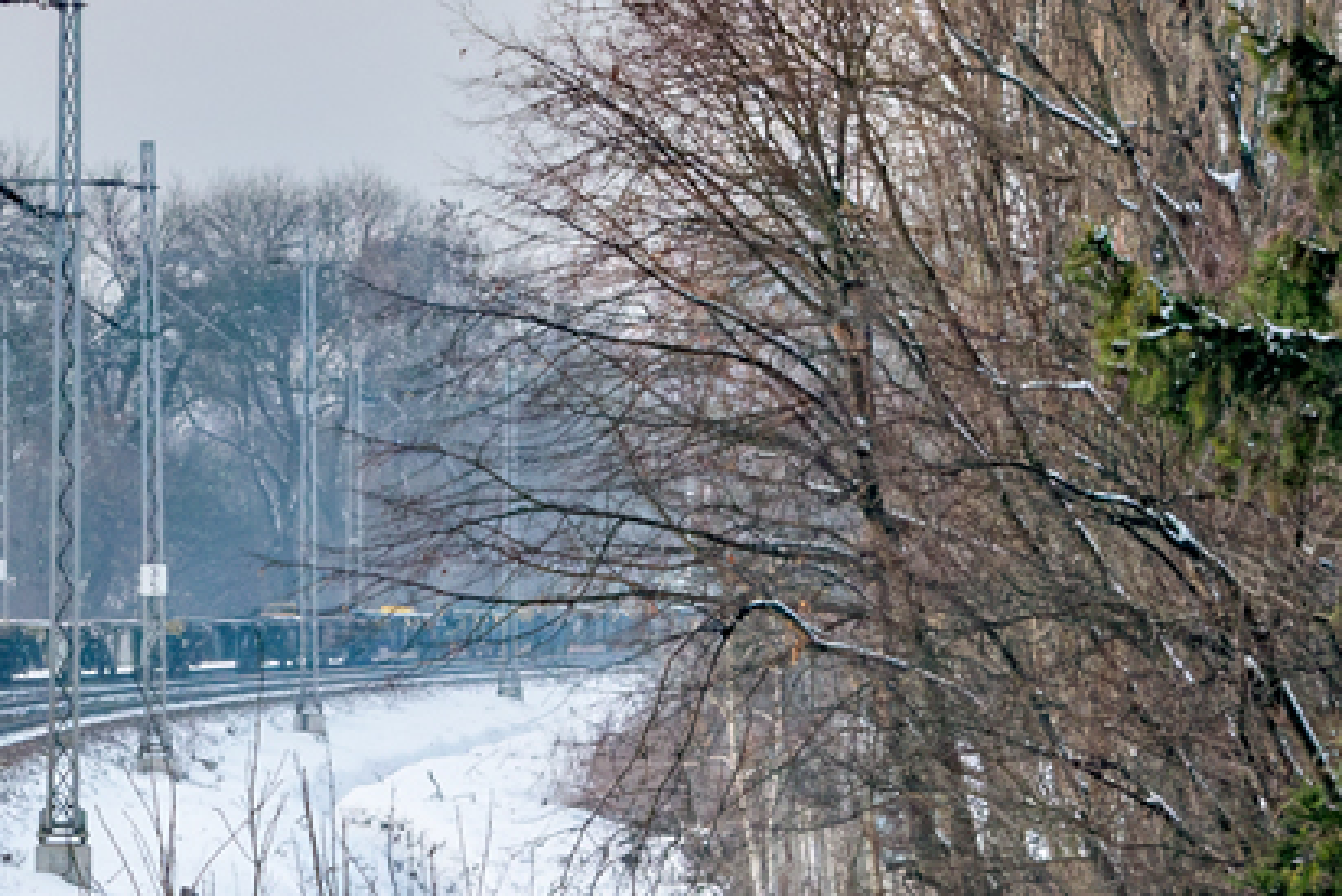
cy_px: 321
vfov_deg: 4.1
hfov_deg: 6.0
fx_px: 12604
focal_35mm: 338
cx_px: -739
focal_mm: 58
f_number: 7.1
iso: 400
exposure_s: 1/400
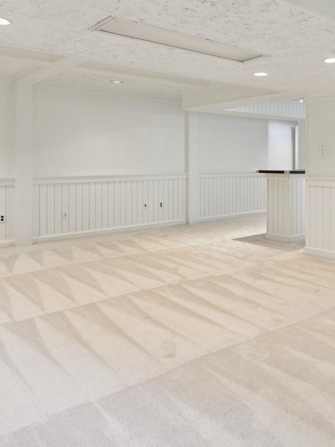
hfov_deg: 42.5
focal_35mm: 32
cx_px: 261
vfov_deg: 56.1
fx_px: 413
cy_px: 167
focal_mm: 16
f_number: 8
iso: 400
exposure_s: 1/8
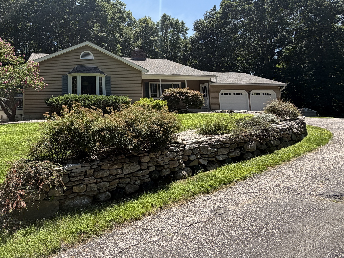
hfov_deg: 73.1
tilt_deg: +4.8
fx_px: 219
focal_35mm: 22
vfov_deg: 59.7
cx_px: 104
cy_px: 87
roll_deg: +0.9
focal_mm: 2.22
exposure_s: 1/770
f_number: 2.2
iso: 32
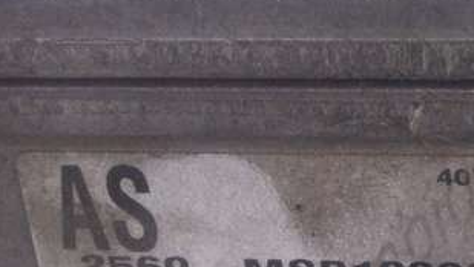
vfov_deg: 12.6
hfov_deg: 21.3
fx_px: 1207
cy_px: 165
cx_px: 494
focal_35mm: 96
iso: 80
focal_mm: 3.85
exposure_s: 1/25
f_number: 2.8
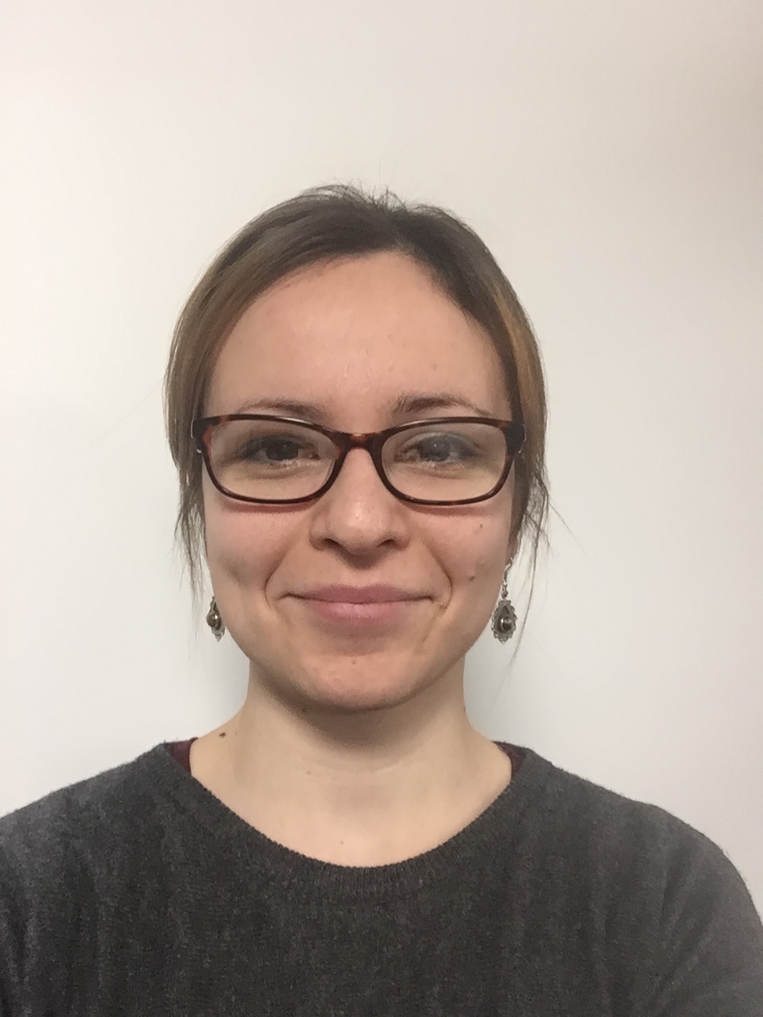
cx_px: 382
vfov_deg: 58.4
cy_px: 508
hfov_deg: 45.4
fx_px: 911
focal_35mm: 31
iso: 160
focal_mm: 2.65
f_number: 2.2
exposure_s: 1/33
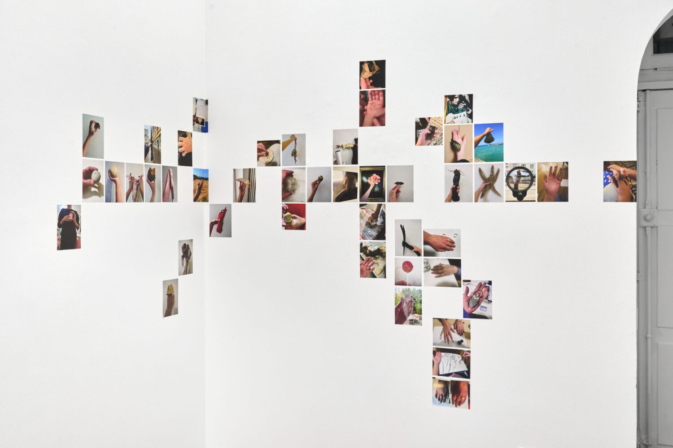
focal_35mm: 36
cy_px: 224
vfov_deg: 36.9
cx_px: 336
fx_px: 673
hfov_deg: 53.1
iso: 400
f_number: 10
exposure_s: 1/2
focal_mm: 36
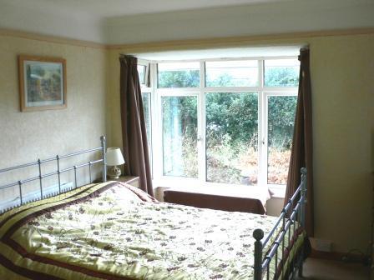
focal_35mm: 34
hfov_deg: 54.0
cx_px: 187
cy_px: 140
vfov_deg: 41.8
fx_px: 367
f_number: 2.8
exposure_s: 1/30
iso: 80
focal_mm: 6.3
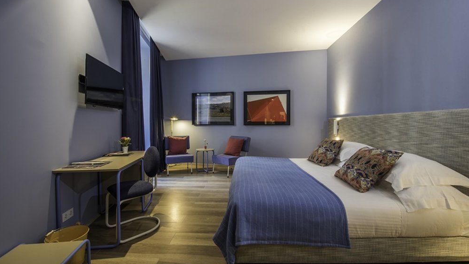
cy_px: 127
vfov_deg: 70.5
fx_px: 187
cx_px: 235
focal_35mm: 15
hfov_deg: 103.0
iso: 100
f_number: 22
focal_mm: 14
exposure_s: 3.6
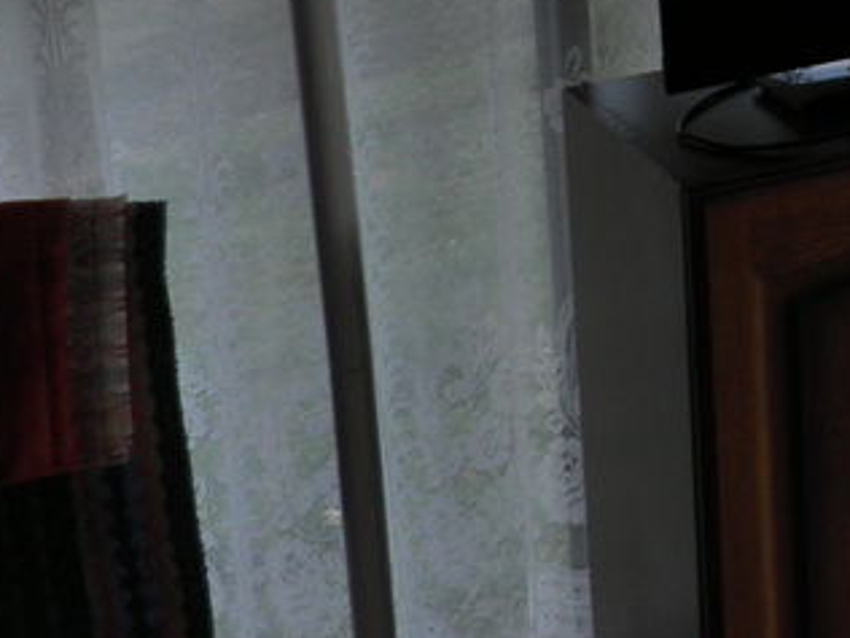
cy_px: -237
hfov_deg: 22.3
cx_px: 1175
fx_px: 1866
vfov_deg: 17.9
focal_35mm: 76
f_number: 3.3
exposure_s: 1/250
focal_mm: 4.3
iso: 64
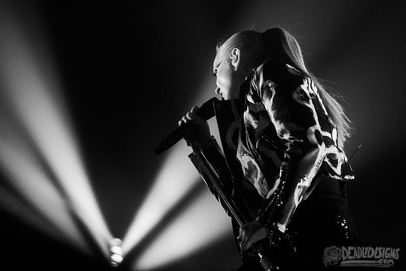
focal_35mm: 84
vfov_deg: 16.3
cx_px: 212
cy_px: 129
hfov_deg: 24.3
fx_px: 943
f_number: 3.2
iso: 2500
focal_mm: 80
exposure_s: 1/320
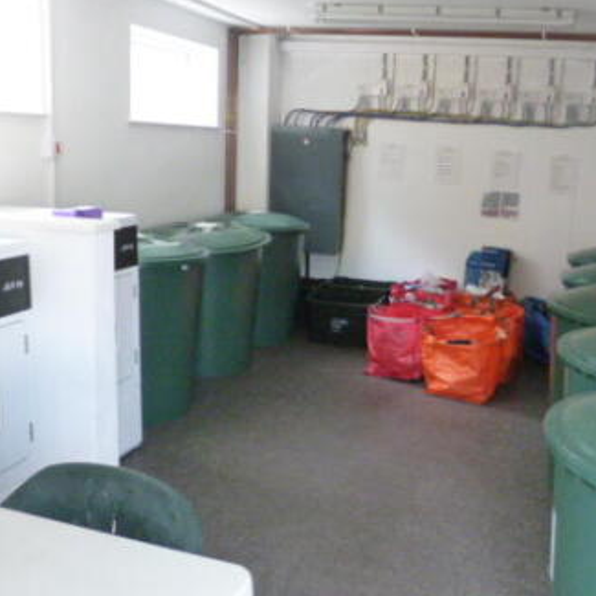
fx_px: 740
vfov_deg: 43.9
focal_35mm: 38
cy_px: 307
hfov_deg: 43.4
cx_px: 384
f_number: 2.5
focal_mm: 4.3
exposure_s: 1/80
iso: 800
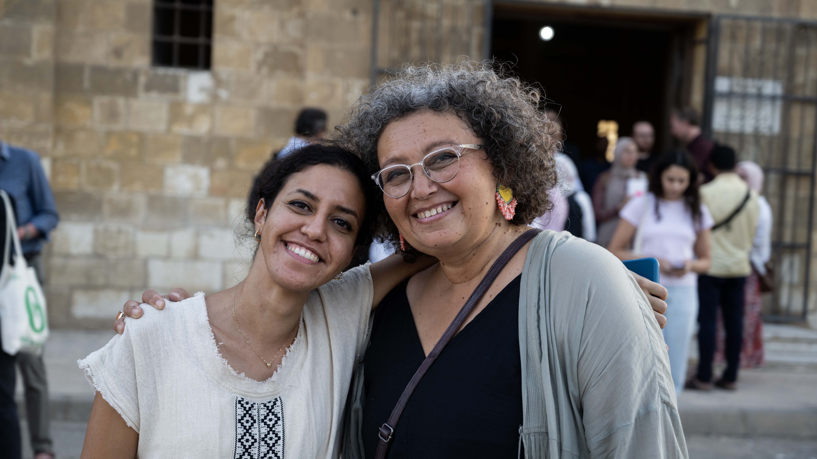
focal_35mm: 58
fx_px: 1256
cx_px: 410
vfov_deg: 20.7
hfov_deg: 36.0
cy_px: 262
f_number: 4
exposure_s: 1/200
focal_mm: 55
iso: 200
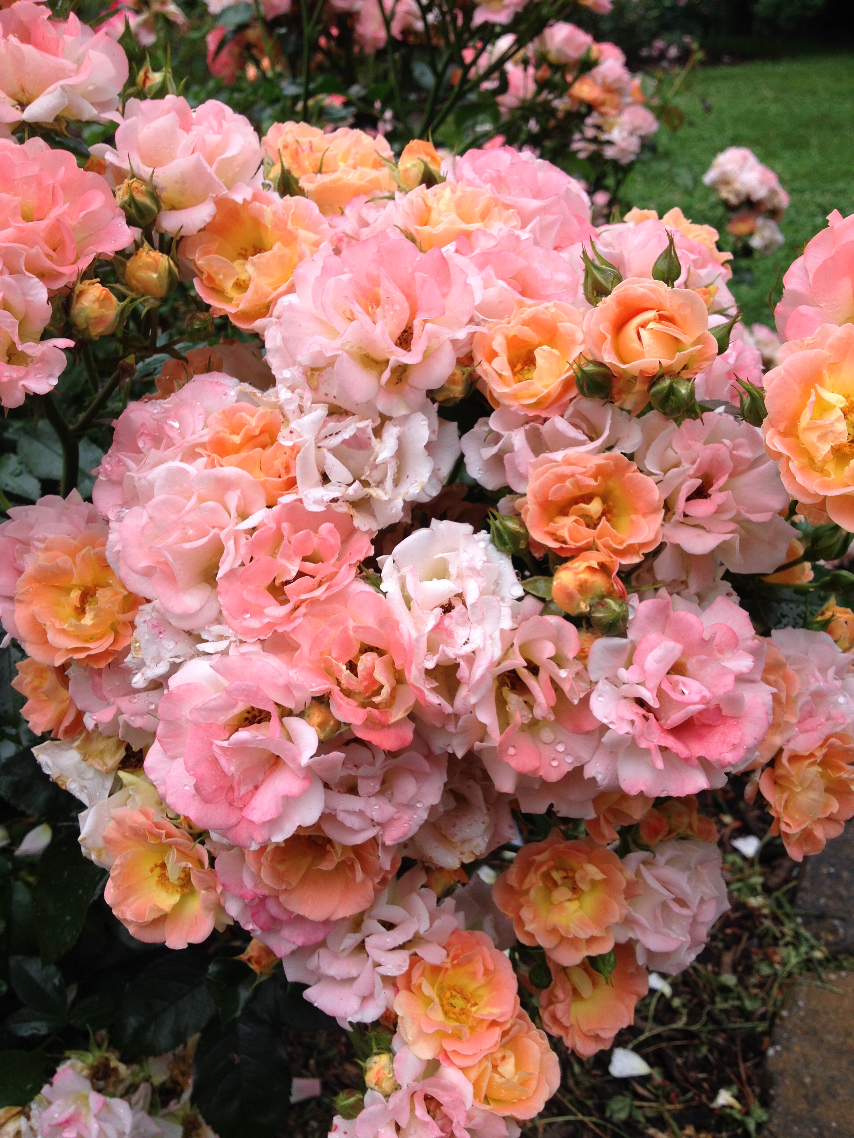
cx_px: 427
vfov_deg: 52.6
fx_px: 1151
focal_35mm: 35
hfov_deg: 40.7
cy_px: 569
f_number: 2.4
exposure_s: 1/460
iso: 50
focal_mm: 4.28
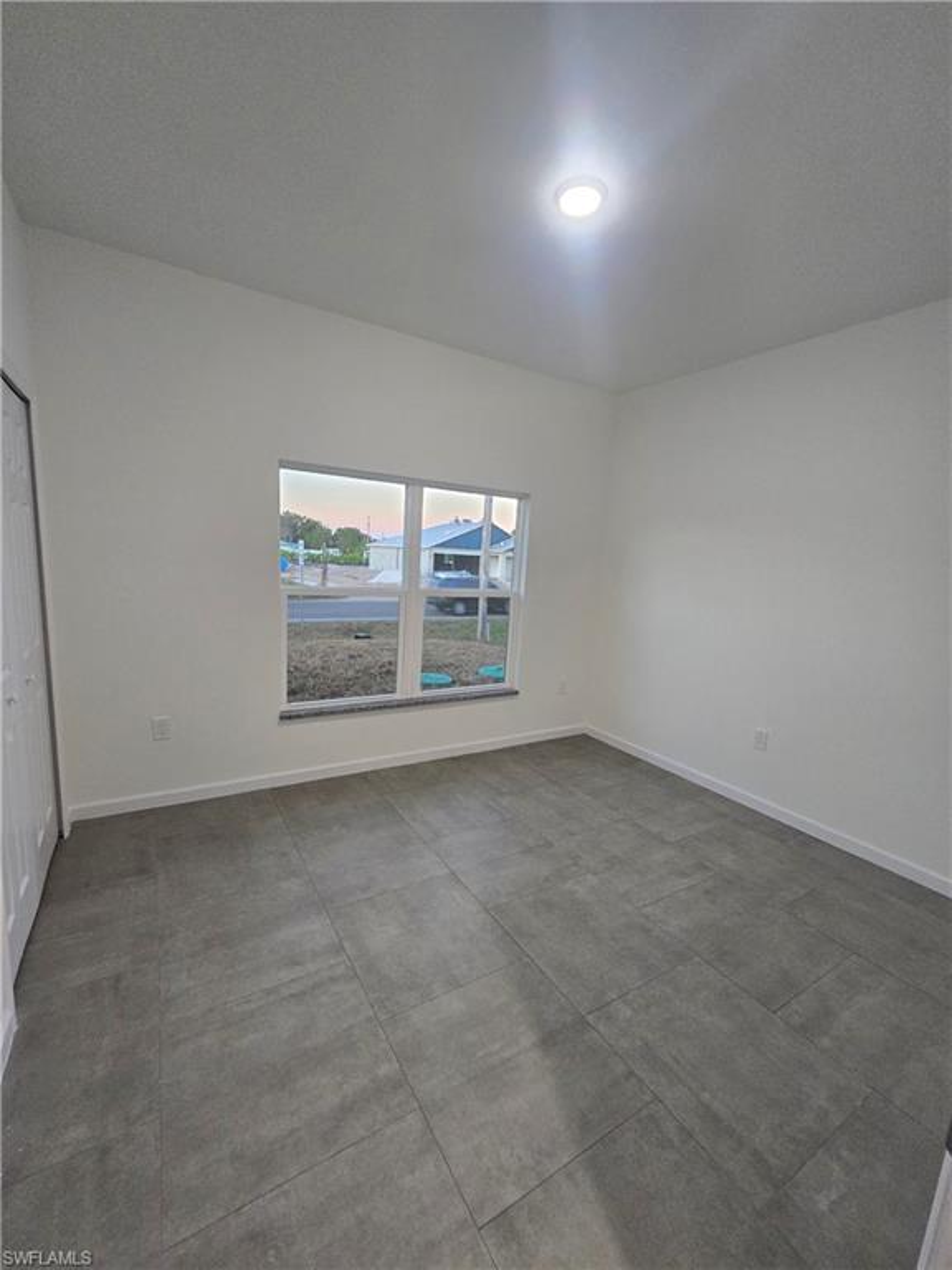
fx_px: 477
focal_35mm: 13
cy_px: 635
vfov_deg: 106.2
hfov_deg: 89.9
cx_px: 476
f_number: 2.2
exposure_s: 1/60
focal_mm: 2.2
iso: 200
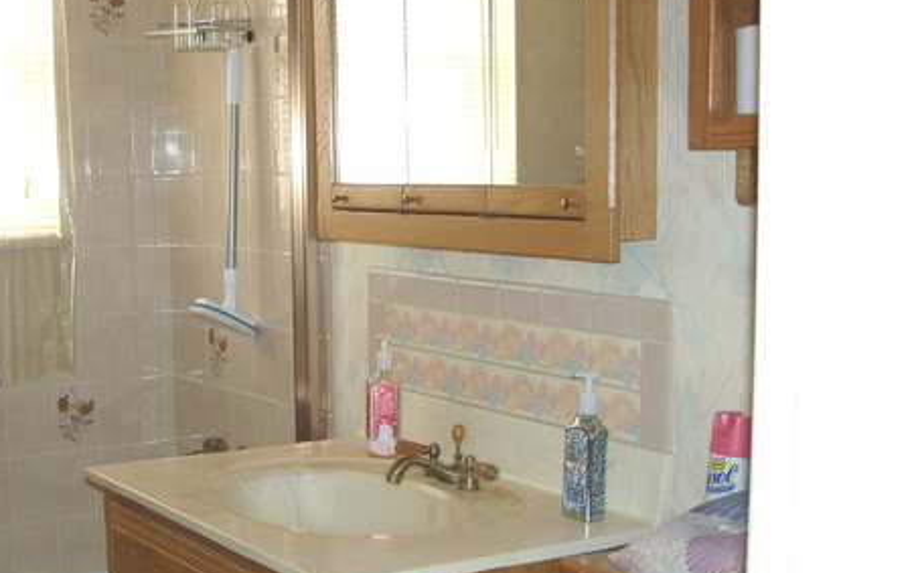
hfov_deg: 35.4
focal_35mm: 57
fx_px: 1424
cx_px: 316
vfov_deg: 22.7
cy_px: 393
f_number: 2.8
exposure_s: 1/40
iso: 100
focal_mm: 7.8
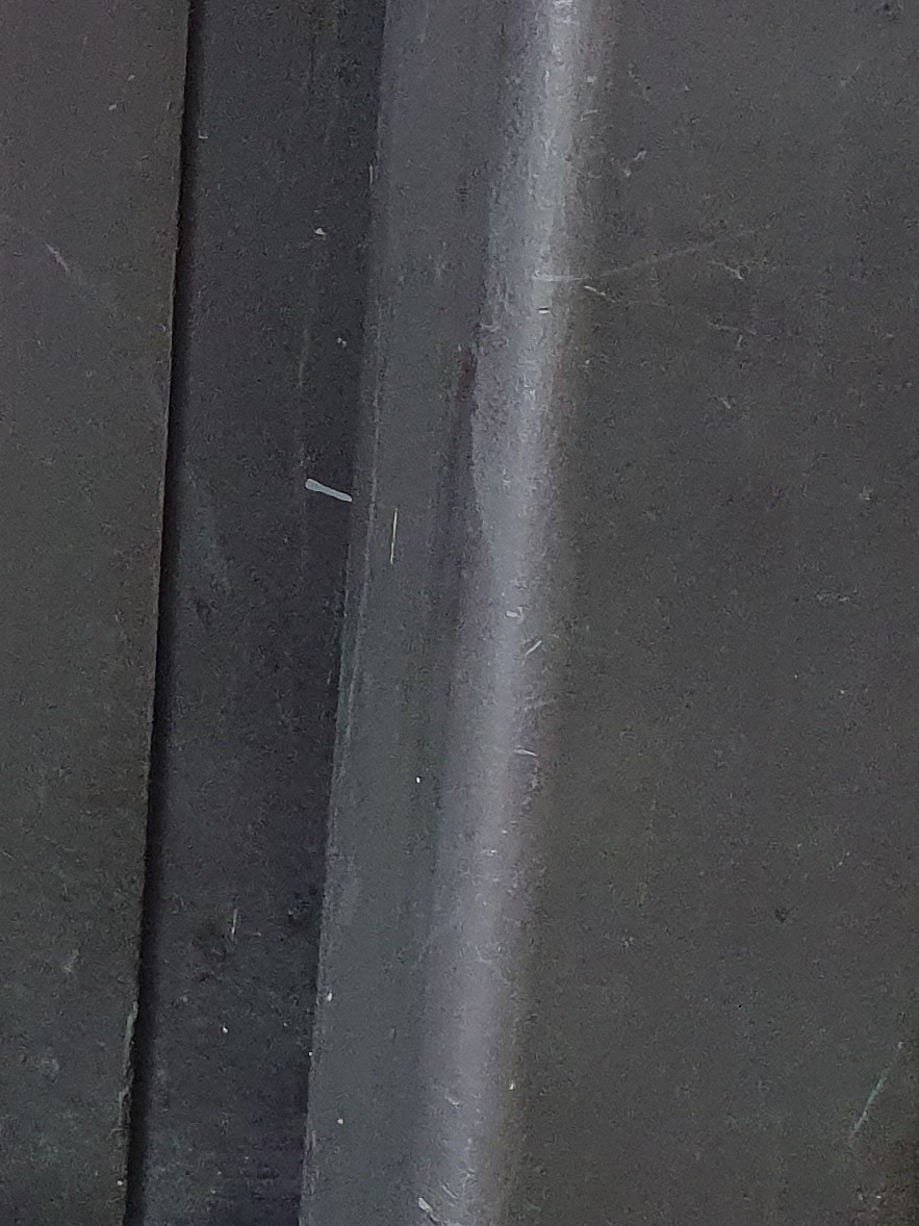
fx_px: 3152
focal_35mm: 89
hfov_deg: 15.2
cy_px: -197
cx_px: -507
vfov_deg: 20.7
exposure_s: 1/100
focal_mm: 4.32
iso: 160
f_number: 2.4
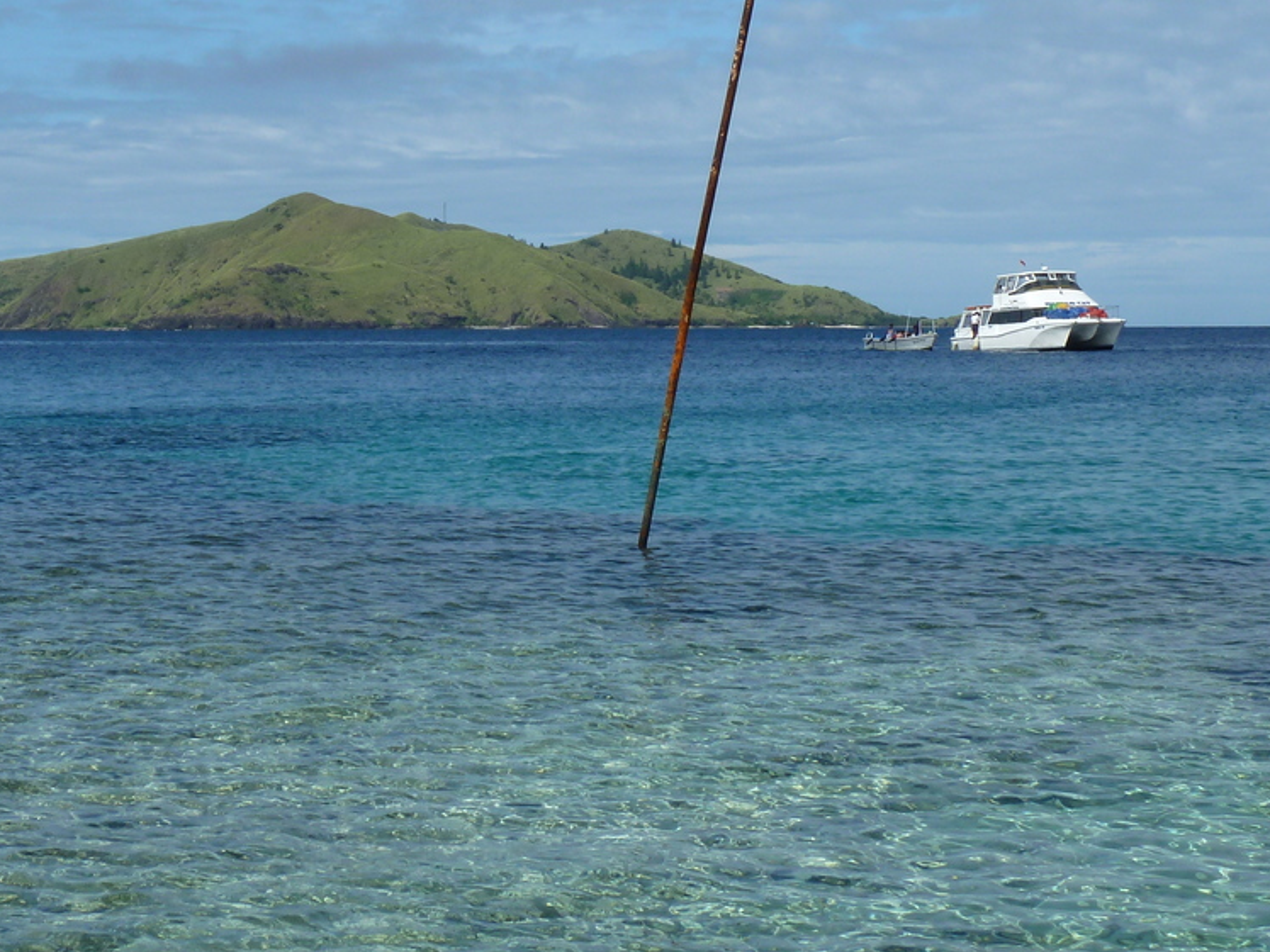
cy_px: 343
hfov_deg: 25.0
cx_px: 319
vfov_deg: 19.1
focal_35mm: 77
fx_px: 2825
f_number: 5.6
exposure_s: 1/400
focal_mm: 7.9
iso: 80
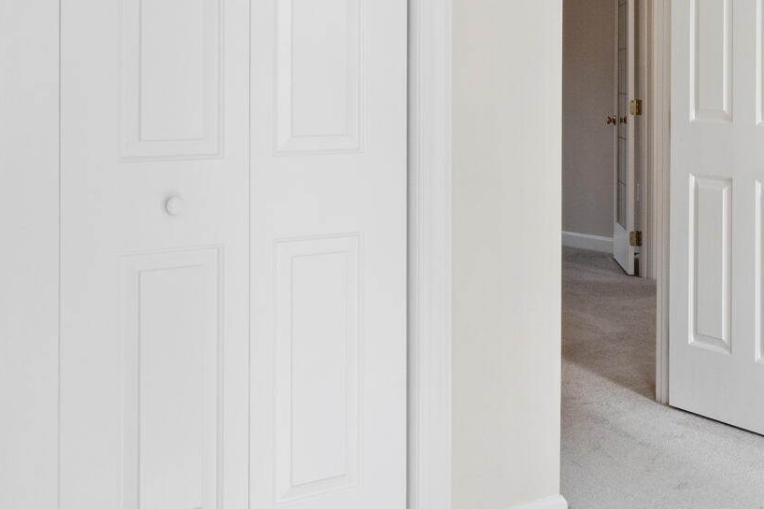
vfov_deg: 24.1
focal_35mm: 55
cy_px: 75
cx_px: 688
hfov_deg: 34.2
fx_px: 1167
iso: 100
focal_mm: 10
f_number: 8
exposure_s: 1/13
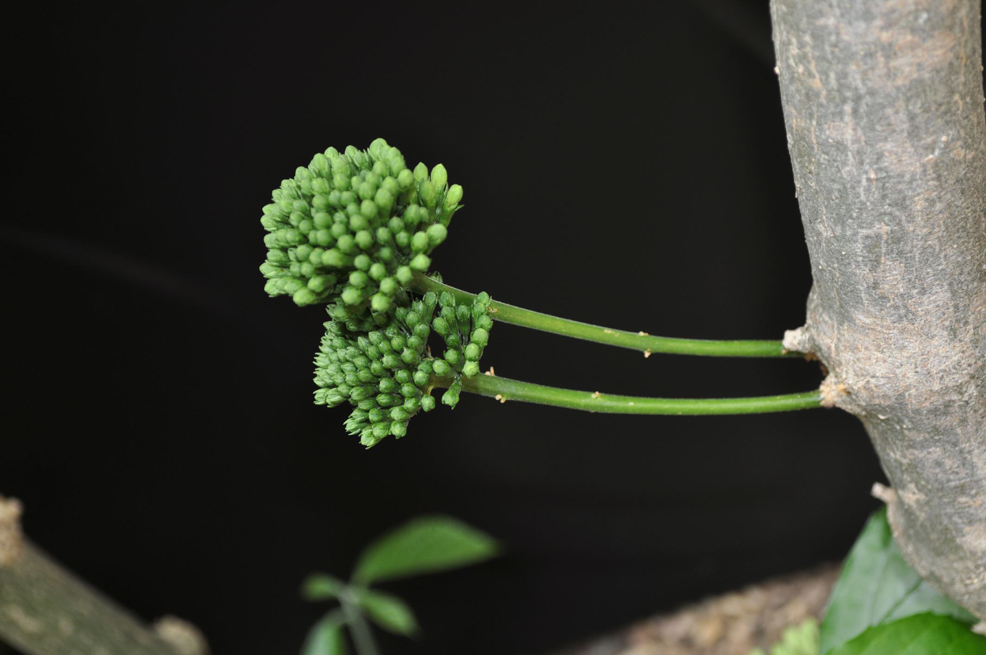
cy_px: 328
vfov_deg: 19.7
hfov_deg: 29.3
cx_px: 493
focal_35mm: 69
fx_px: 1887
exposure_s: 1/30
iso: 200
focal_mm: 46
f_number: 5.6
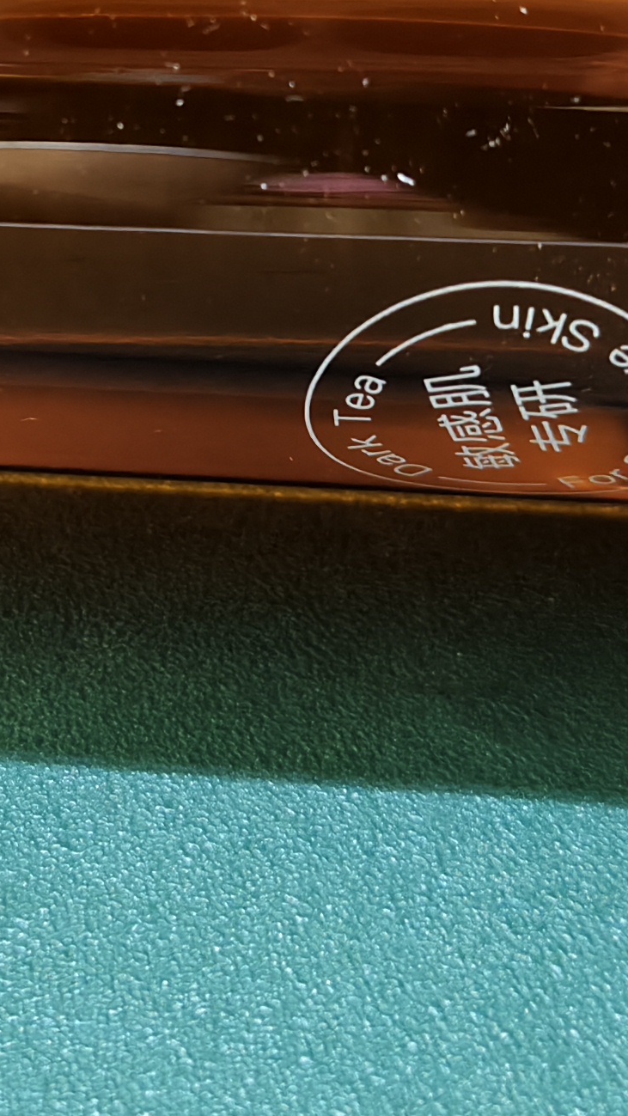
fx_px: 2338
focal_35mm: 79
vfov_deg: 26.4
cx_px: 52
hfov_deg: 15.1
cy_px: 247
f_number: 1.88
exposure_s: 1/50
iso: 1005
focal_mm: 5.56
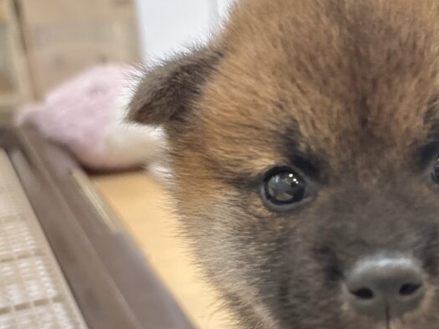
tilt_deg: -25.4
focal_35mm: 59
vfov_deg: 24.3
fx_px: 748
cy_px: 279
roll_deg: +2.9
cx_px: 434
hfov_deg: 30.5
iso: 80
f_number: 1.6
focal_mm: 5.96
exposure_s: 1/100
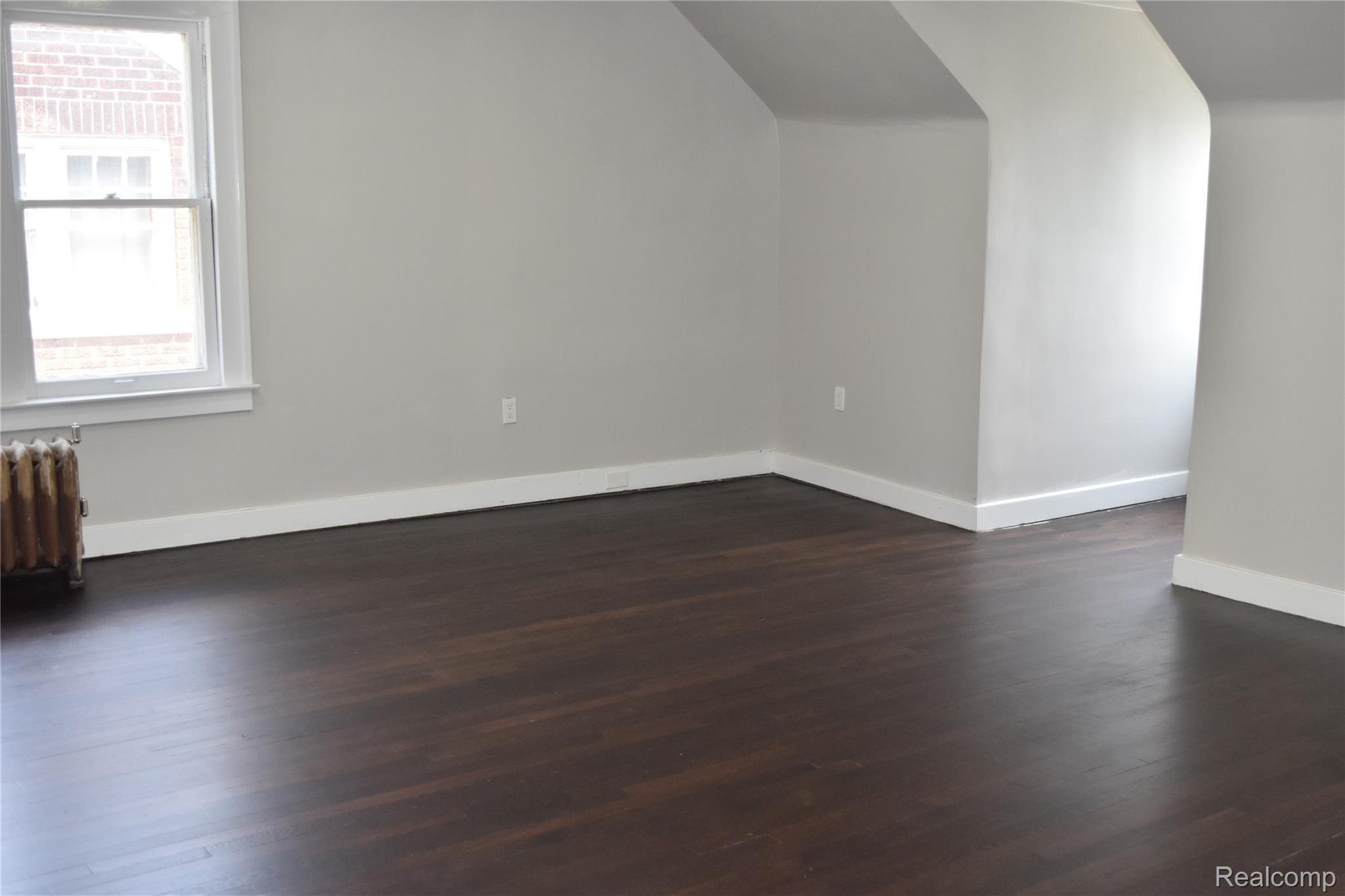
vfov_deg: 34.2
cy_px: 448
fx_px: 1457
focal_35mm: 39
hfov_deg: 49.6
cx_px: 672
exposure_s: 1/200
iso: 800
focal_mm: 26
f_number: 5.6
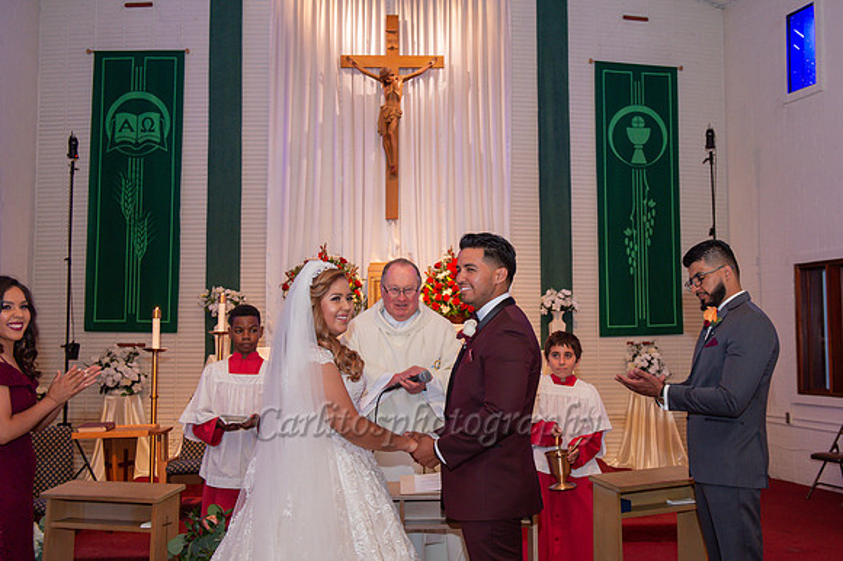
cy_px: 276
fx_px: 939
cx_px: 470
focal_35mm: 40
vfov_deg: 33.3
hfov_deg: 48.2
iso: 1250
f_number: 4.5
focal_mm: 36
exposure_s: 1/60
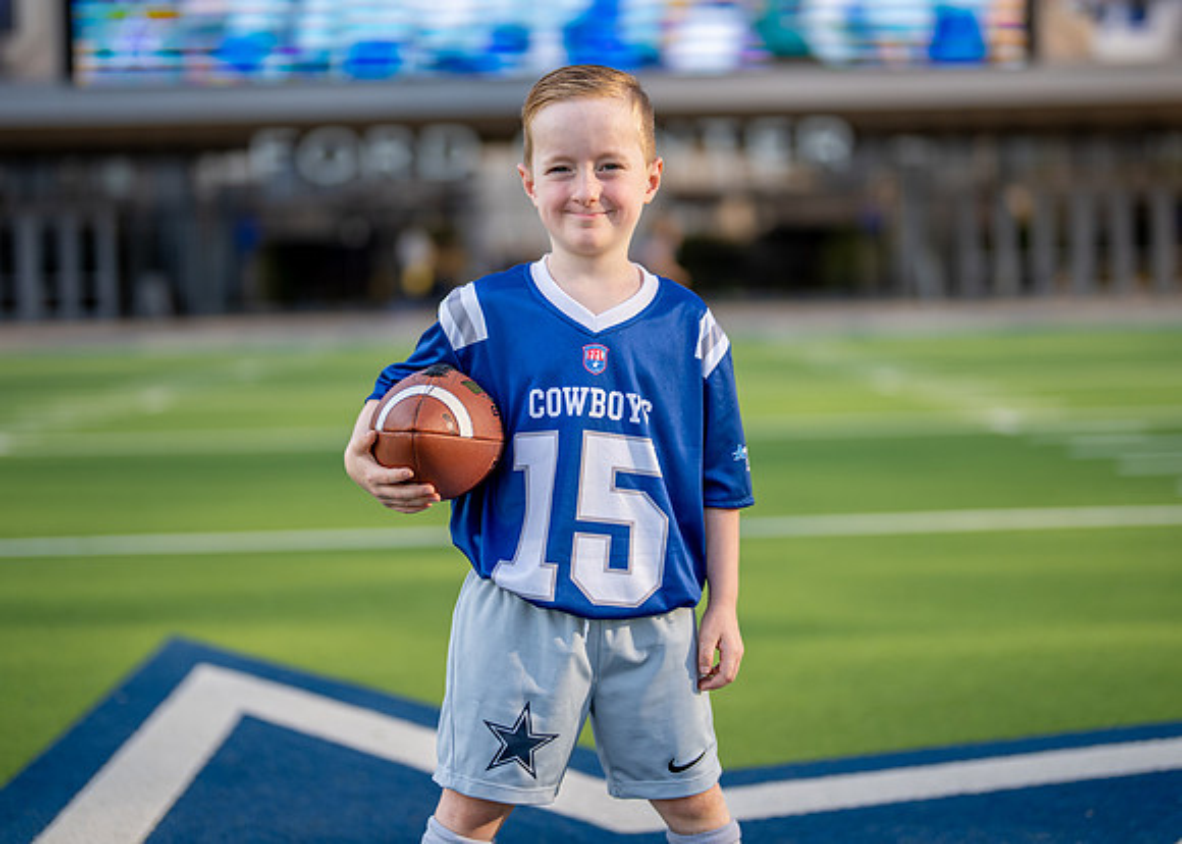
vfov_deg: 22.5
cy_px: 350
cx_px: 628
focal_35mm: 63
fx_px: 2119
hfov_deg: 31.2
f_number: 1.2
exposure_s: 1/4000
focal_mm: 50
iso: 125
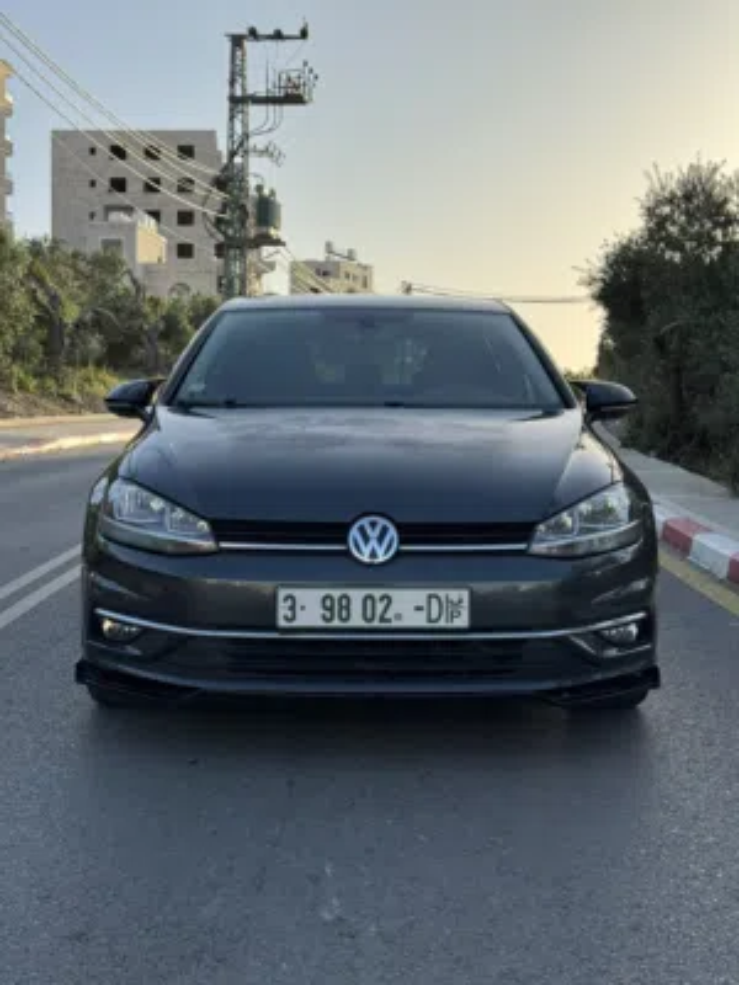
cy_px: 492
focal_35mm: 48
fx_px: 1366
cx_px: 370
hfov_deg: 30.3
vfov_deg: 39.7
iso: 64
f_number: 1.78
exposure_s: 1/2833
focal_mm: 6.76
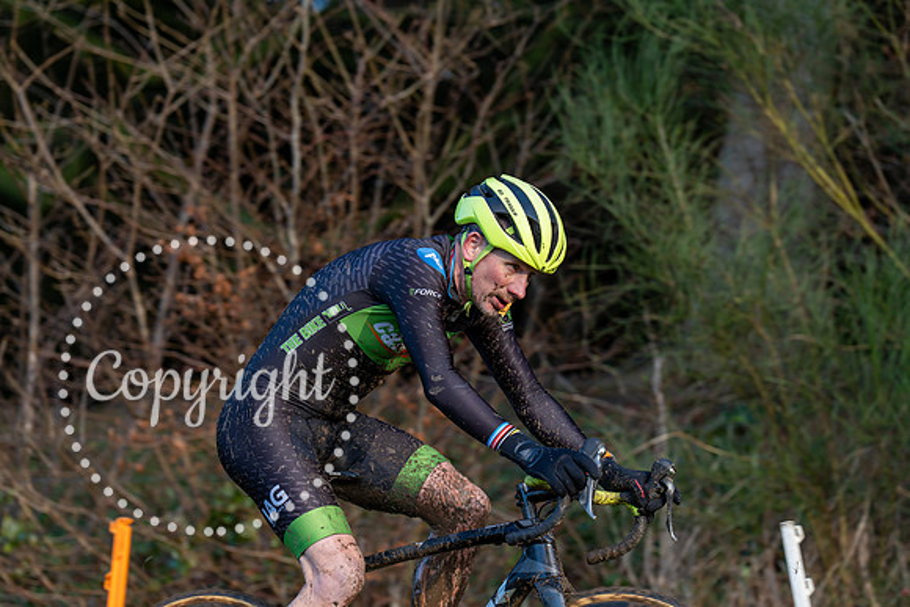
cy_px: 304
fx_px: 4601
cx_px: 455
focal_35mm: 182
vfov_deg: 7.5
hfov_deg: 11.3
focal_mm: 182
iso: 250
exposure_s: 1/500
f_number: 4.5
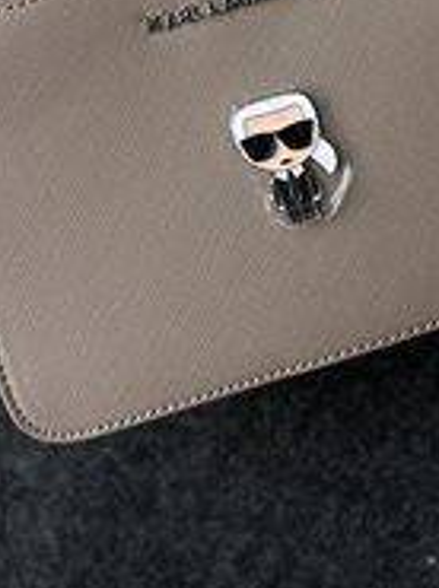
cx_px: 75
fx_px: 1103
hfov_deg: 22.2
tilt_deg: -85.4
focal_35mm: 65
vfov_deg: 26.1
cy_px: -146
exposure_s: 1/153
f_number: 1.78
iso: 64
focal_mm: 6.86
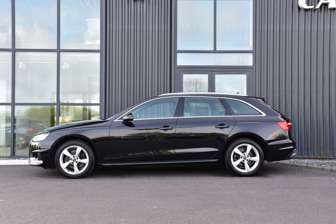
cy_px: 112
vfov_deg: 33.0
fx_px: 378
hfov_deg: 47.9
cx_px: 168
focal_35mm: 40
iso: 400
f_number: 8
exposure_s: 1/80
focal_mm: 27
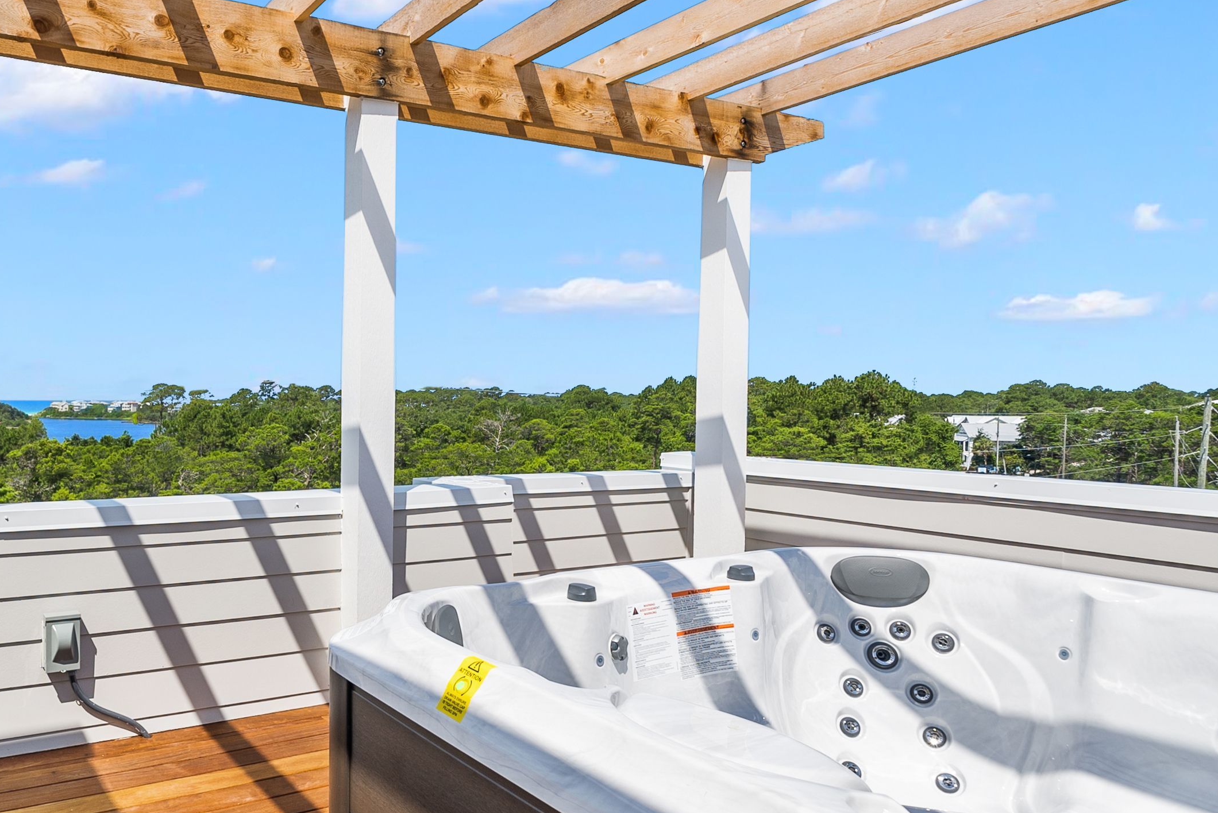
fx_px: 812
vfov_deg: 53.0
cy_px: 462
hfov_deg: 69.1
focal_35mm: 24
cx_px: 311
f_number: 7.1
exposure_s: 1/320
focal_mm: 12
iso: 80
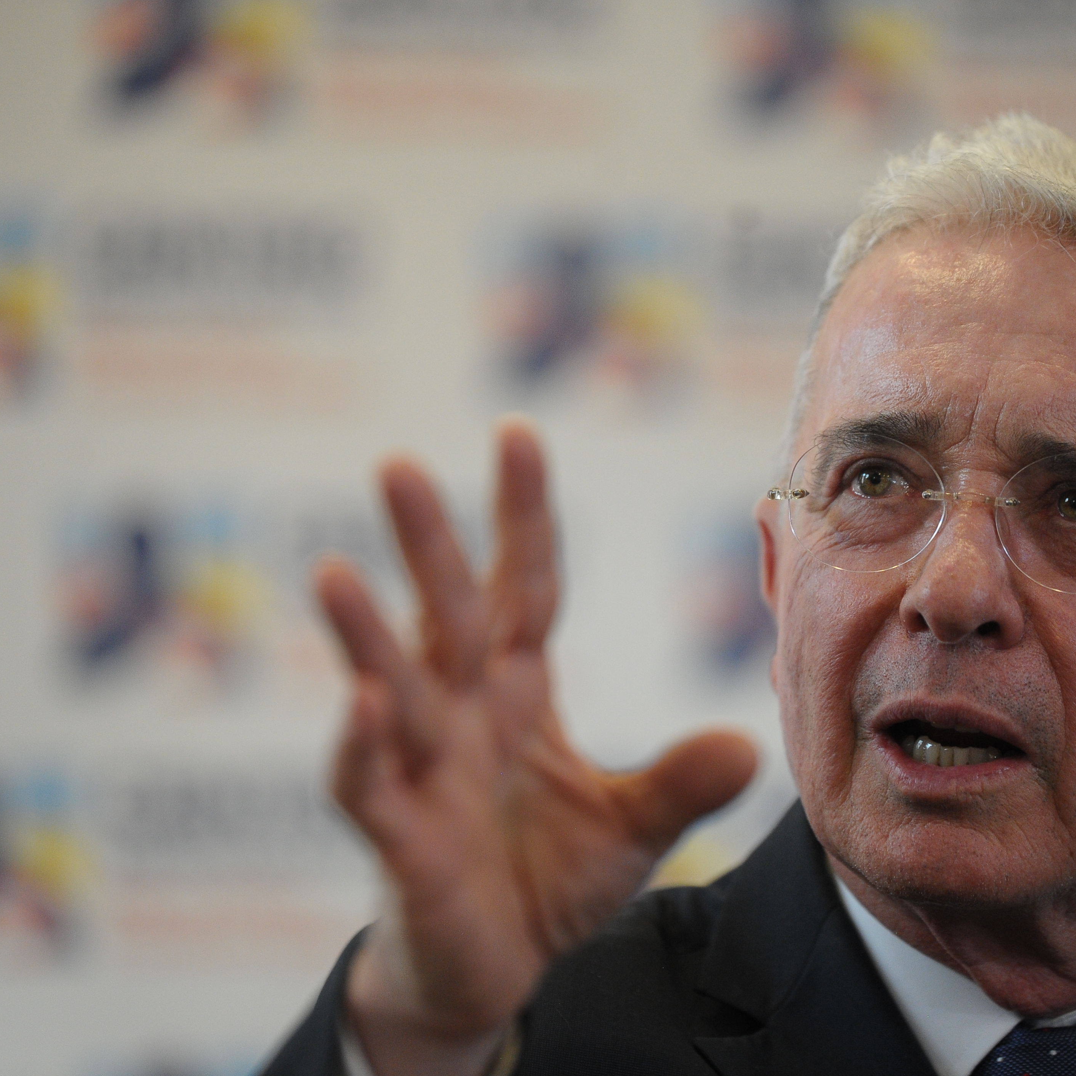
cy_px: 540
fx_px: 7666
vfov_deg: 8.0
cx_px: 626
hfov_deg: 8.0
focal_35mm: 218
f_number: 2.8
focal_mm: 170
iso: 3200
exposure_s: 1/500
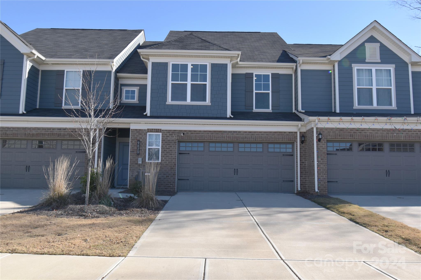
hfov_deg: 61.9
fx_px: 351
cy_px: 140
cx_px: 210
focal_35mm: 30
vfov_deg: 43.6
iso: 200
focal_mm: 20
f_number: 8
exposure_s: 1/250
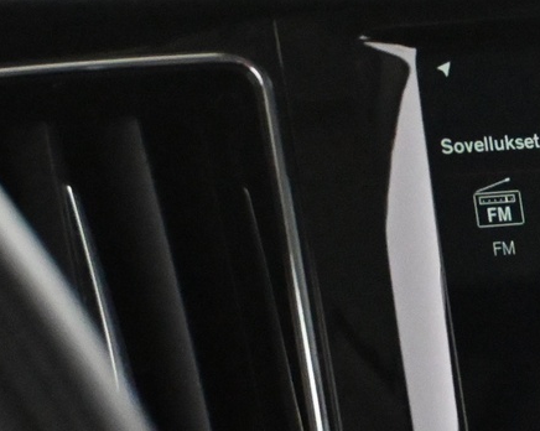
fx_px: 2842
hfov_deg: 10.5
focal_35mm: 178
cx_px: 783
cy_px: 485
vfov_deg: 8.6
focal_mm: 34
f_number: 5
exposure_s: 1/60
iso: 9000
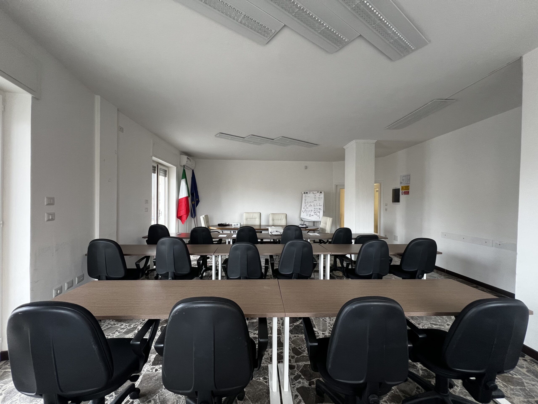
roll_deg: -0.2
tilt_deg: +1.4
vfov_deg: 89.9
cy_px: 202
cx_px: 269
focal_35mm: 13
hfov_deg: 106.2
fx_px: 202
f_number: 1.8
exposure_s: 1/100
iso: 200
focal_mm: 1.57
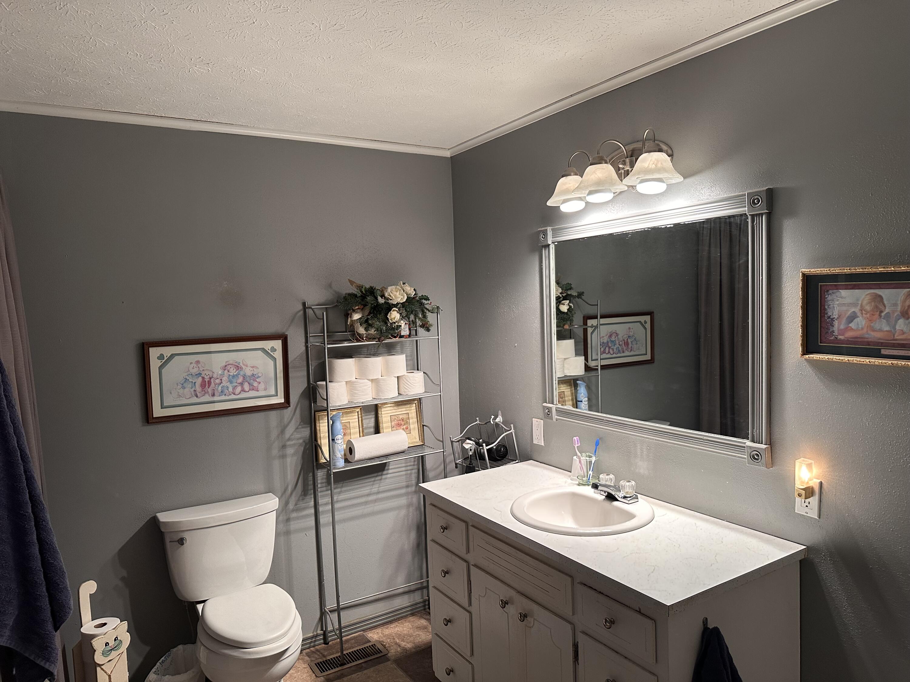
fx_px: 631
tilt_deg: -3.2
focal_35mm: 24
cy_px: 341
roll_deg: +1.8
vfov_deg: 56.8
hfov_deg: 71.6
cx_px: 455
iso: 200
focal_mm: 6.86
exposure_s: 1/60
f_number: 1.78
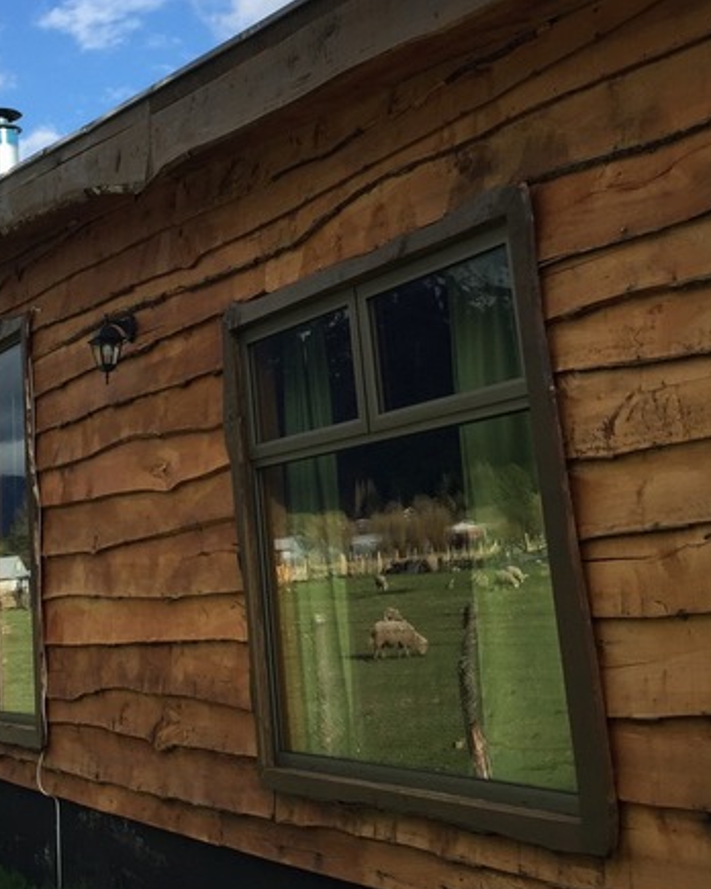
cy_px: 288
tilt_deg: +13.2
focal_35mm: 56
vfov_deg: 33.3
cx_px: 203
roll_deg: +4.6
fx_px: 1473
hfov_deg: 26.9
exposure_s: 1/1199
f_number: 2.2
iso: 32
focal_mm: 4.15
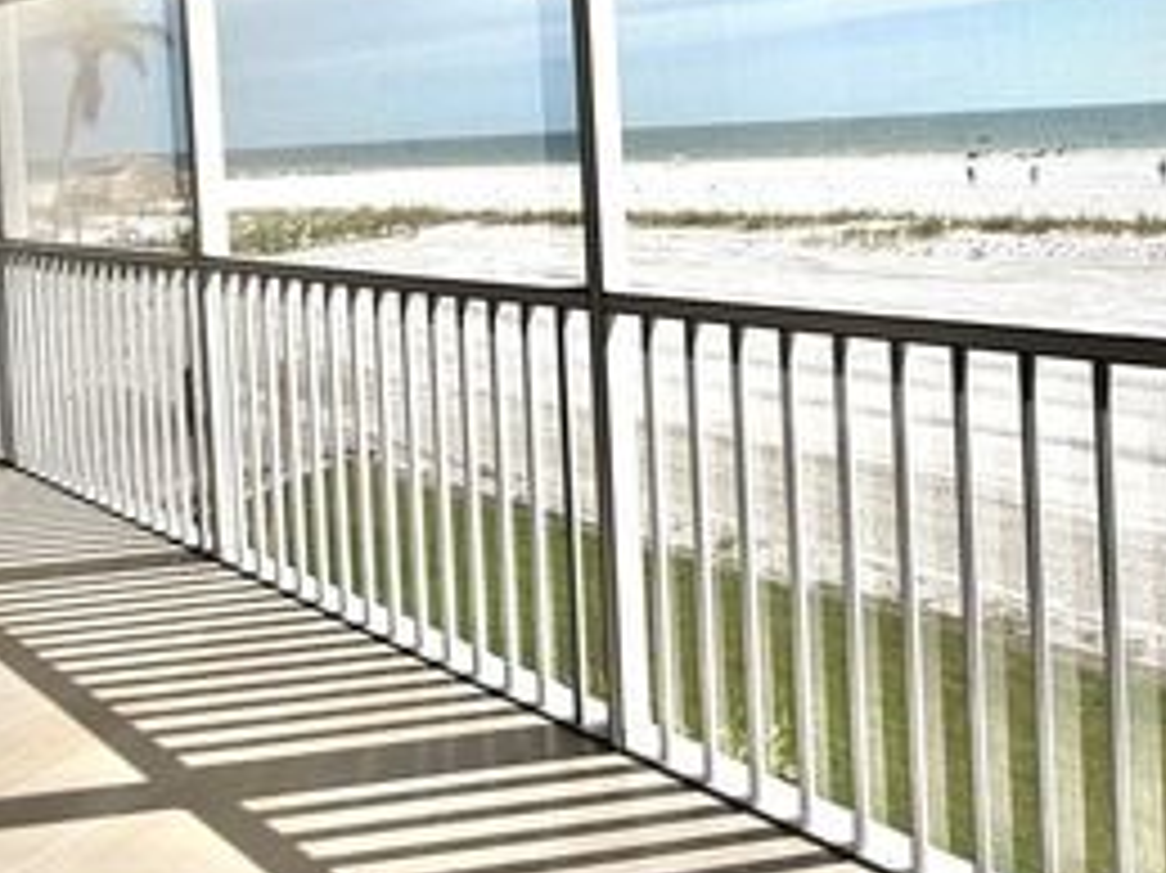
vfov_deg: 47.4
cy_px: 128
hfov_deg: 64.9
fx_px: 909
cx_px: 684
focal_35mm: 27
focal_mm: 2.22
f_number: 2.2
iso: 20
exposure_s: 1/770
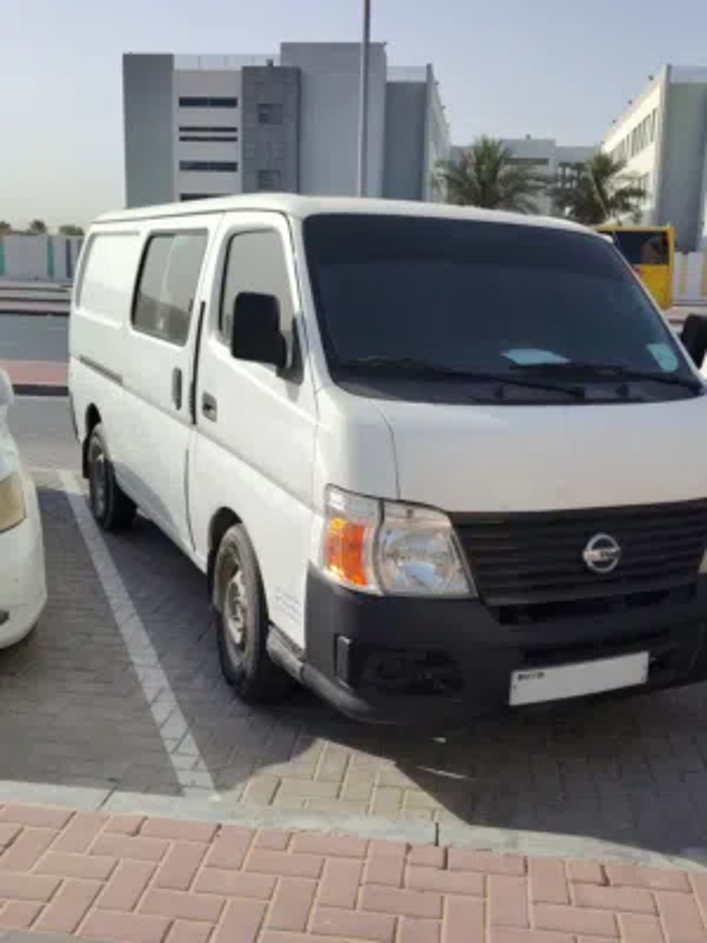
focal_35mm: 35
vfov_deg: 52.6
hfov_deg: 40.7
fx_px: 953
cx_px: 354
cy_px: 472
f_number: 1.75
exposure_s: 1/982
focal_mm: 5.25
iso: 100
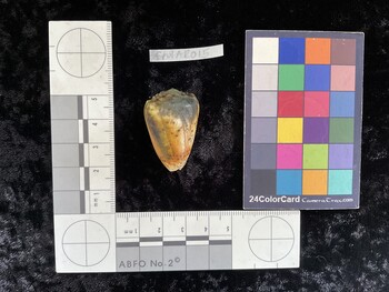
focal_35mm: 29
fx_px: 326
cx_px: 194
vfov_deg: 48.3
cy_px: 146
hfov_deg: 61.6
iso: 125
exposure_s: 1/60
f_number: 1.8
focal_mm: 3
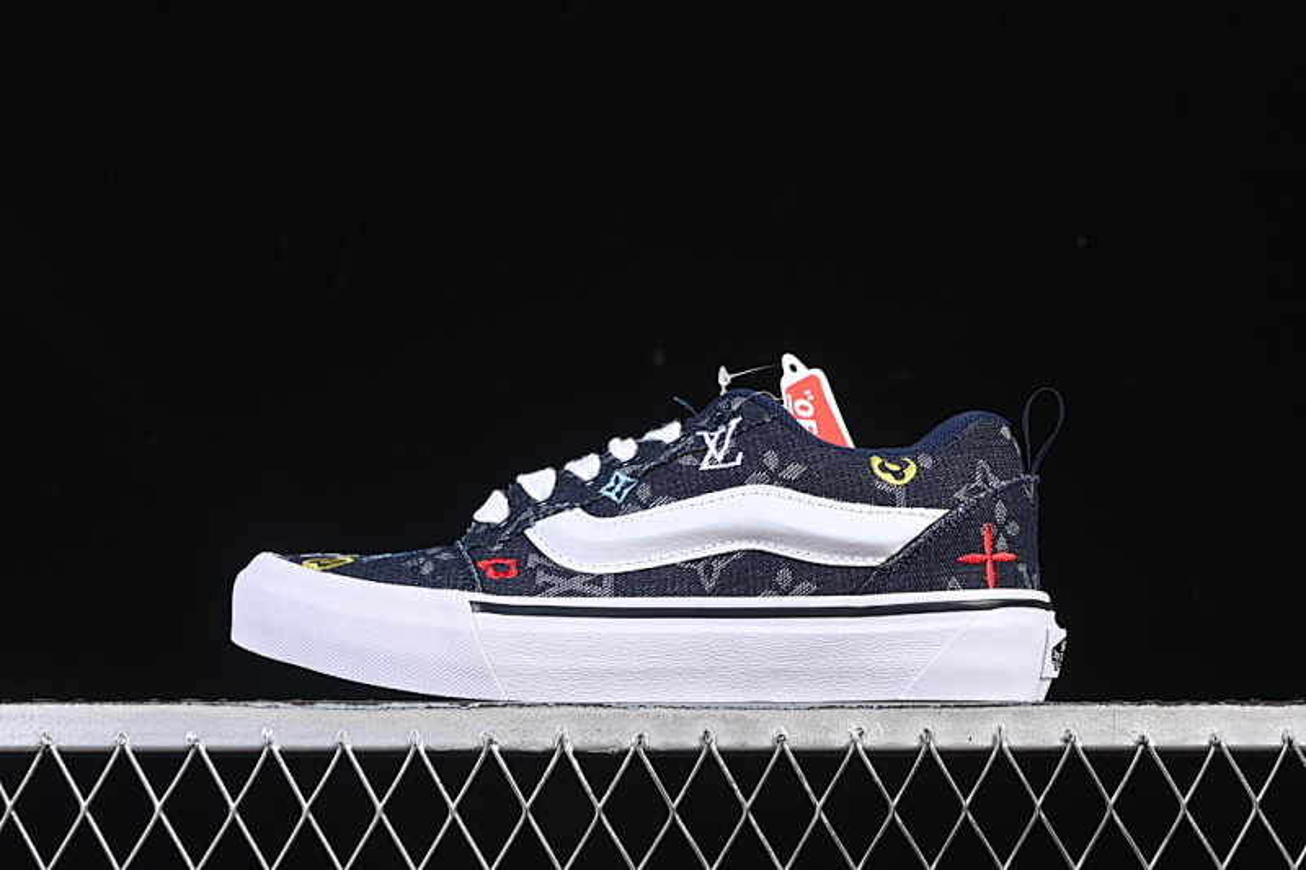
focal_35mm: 75
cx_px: 653
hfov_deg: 27.0
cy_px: 435
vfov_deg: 18.2
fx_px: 2720
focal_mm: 50
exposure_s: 1/60
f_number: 6.3
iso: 160
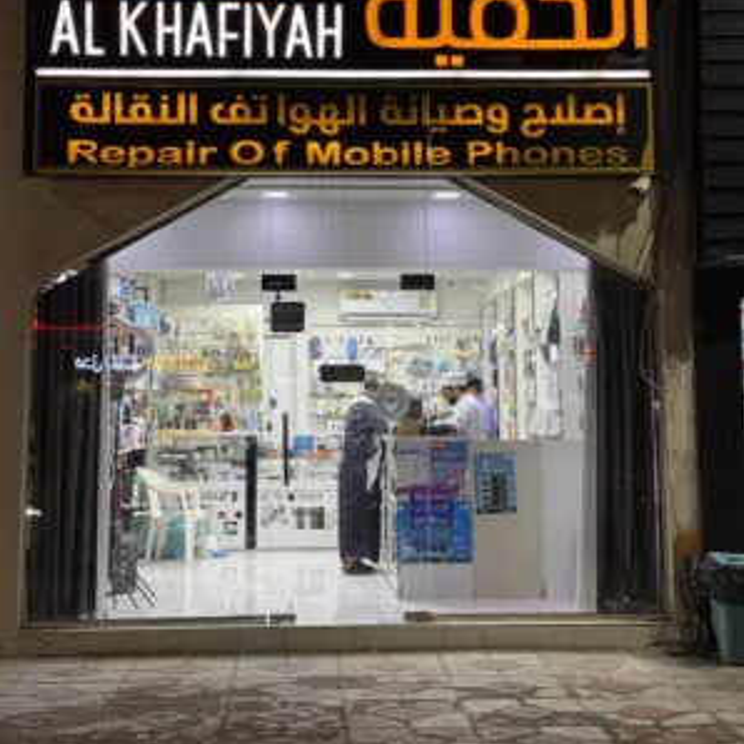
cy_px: 250
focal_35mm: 57
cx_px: 372
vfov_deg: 29.8
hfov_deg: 30.0
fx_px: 1386
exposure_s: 1/50
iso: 64
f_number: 1.78
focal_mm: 6.76
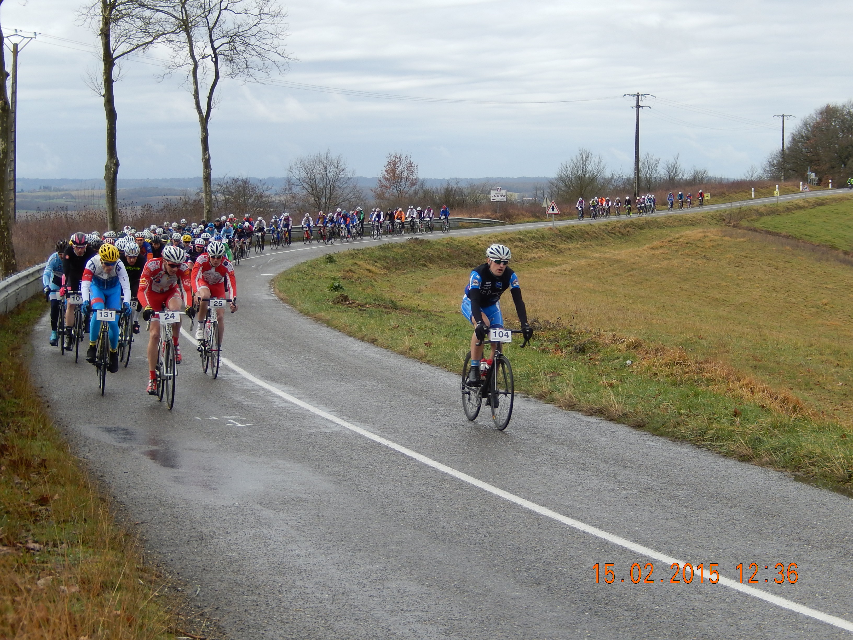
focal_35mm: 85
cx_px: 426
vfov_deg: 17.4
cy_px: 320
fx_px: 2095
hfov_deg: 23.0
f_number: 5.1
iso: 125
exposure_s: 1/500
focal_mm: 15.2
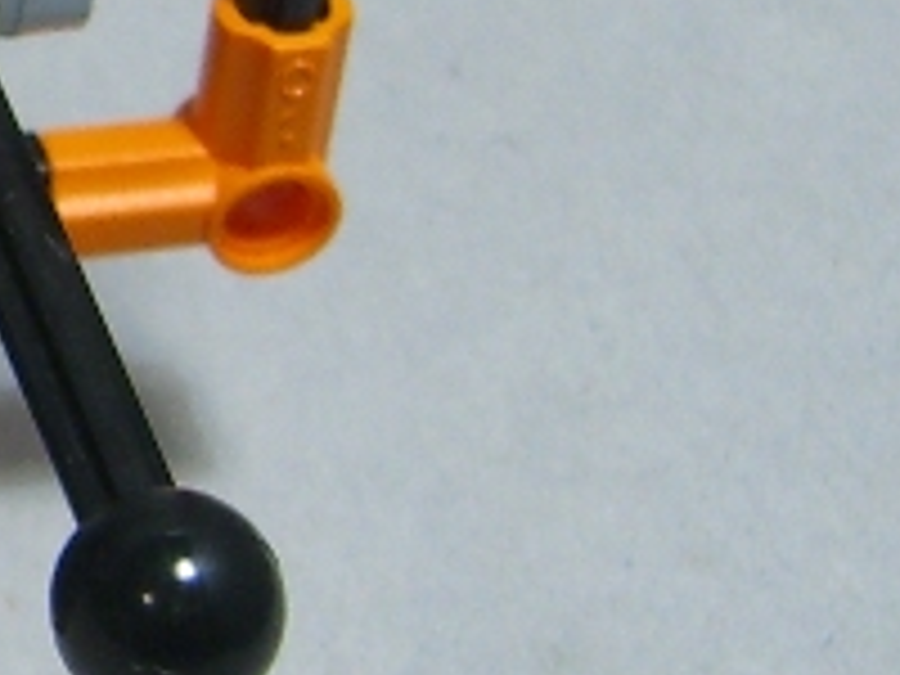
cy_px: -153
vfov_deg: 7.5
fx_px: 5070
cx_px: -846
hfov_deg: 9.5
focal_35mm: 195
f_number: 2.8
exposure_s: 1/15
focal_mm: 7.9
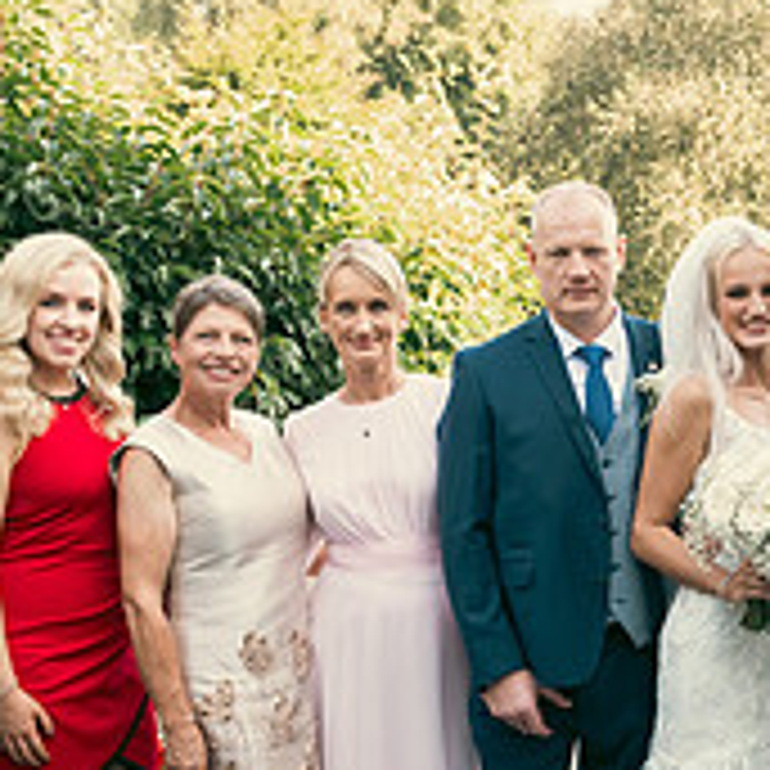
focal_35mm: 78
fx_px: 1963
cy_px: 556
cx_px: 797
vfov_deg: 22.0
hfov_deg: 21.3
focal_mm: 27
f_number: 6.3
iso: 320
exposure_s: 1/160
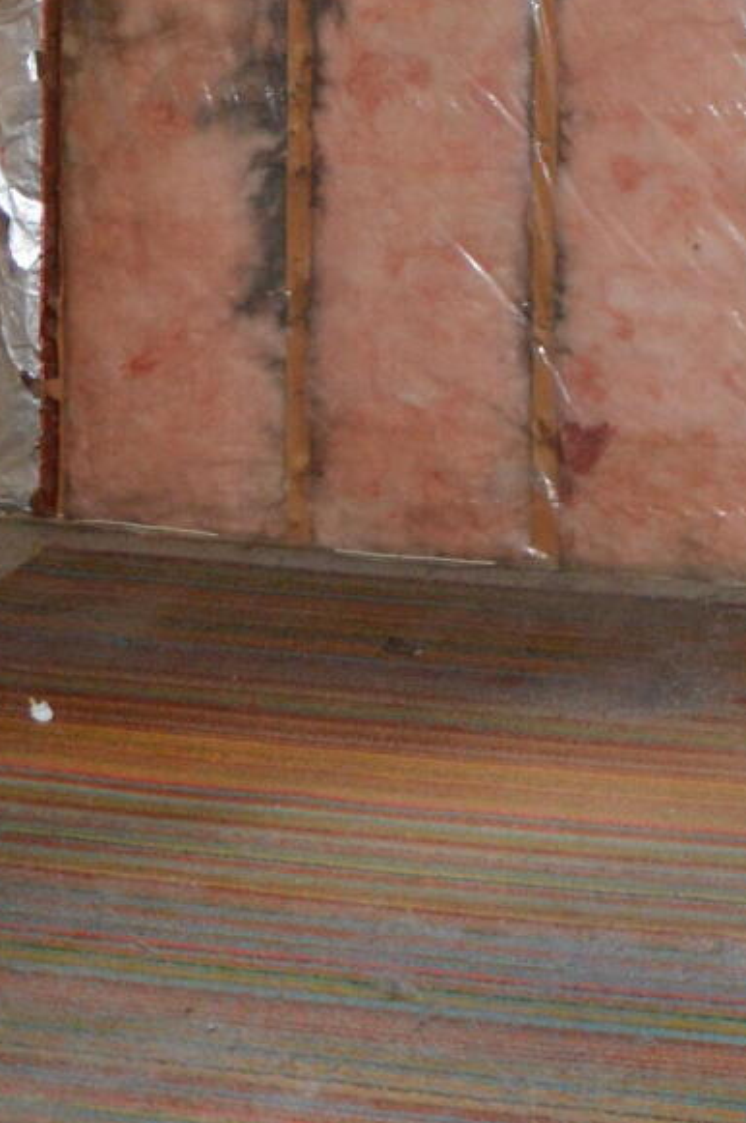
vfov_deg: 20.5
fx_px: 2897
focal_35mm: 93
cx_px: 946
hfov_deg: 14.1
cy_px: -224
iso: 900
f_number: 3.5
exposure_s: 1/60
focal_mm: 18
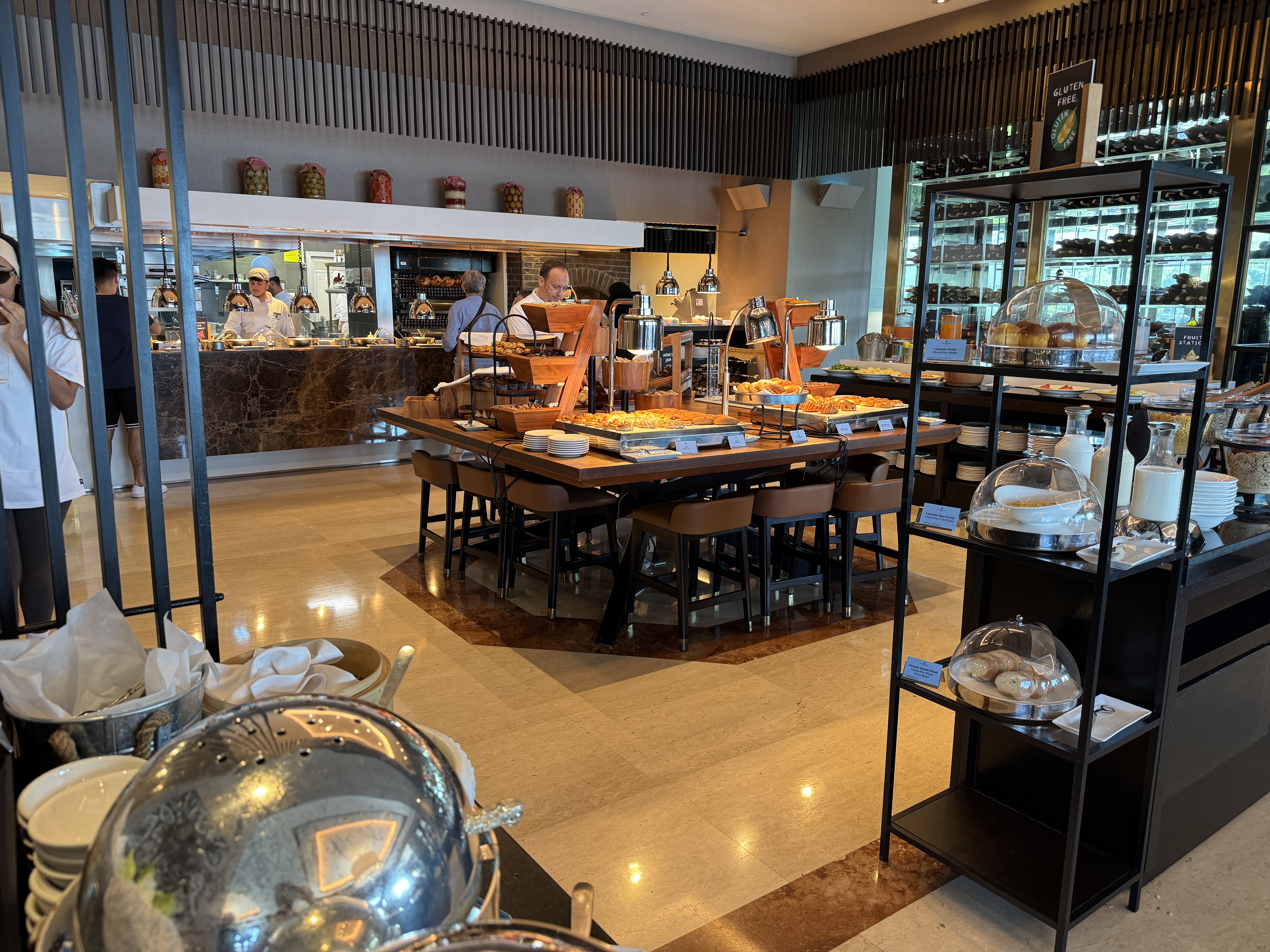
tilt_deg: -11.5
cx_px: 635
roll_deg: -0.4
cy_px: 476
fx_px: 881
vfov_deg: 56.8
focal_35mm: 24
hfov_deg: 71.6
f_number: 1.78
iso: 200
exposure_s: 1/50
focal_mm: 6.76
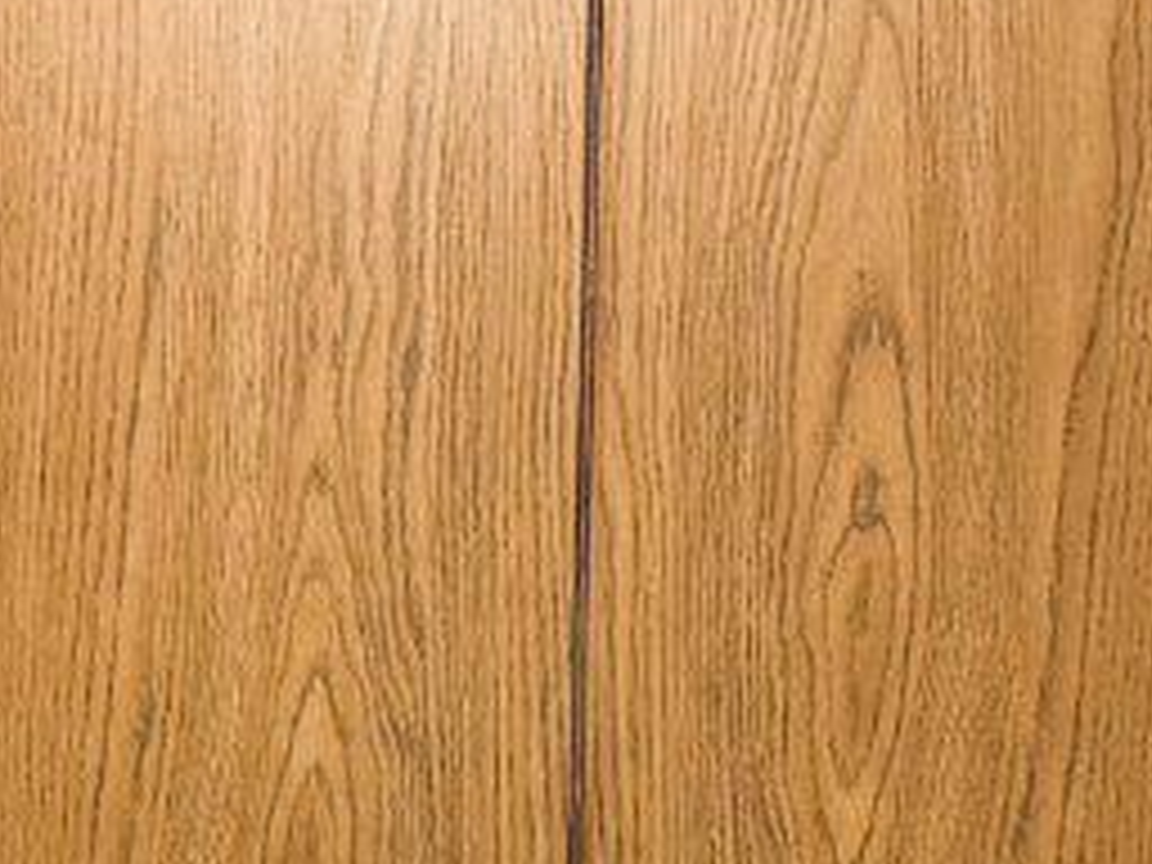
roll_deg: -1.1
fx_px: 6390
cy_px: 1678
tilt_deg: -6.0
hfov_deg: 10.2
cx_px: 54
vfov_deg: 7.5
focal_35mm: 192
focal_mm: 6.76
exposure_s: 1/60
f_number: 1.78
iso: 200
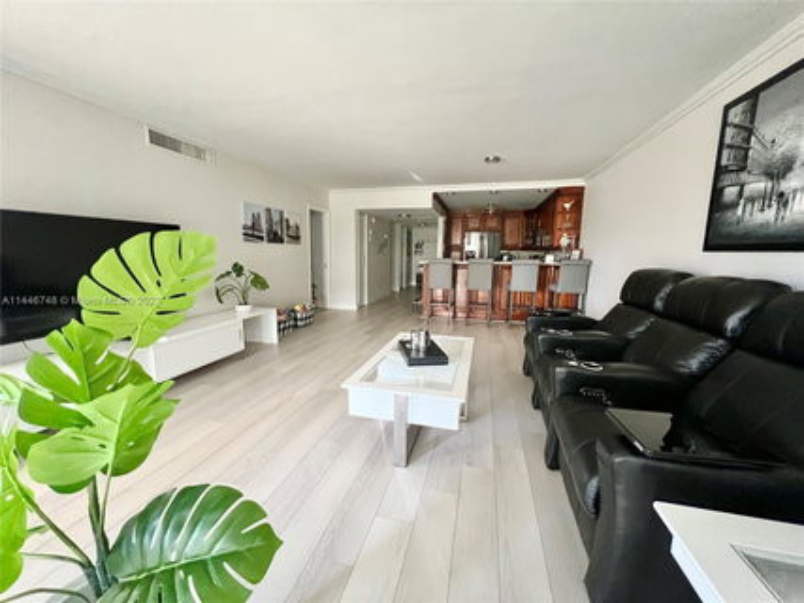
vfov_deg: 89.9
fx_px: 302
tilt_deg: -9.1
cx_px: 402
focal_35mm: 13
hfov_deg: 106.2
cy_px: 302
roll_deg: -0.7
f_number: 1.8
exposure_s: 1/49
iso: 1000
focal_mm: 1.57
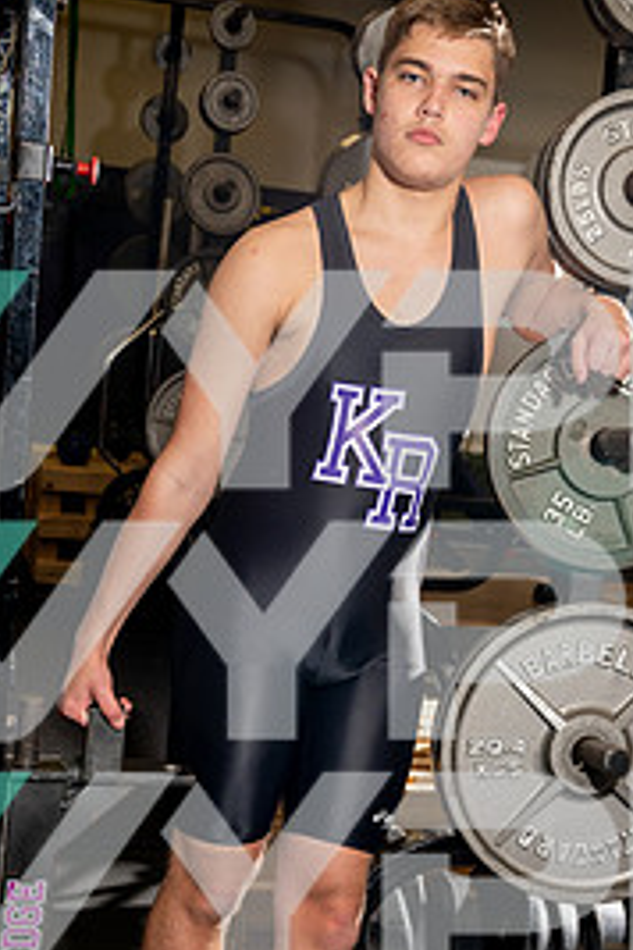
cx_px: 349
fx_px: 1688
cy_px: 633
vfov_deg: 31.2
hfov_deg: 21.2
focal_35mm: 64
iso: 500
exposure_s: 1/250
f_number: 5
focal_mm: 38
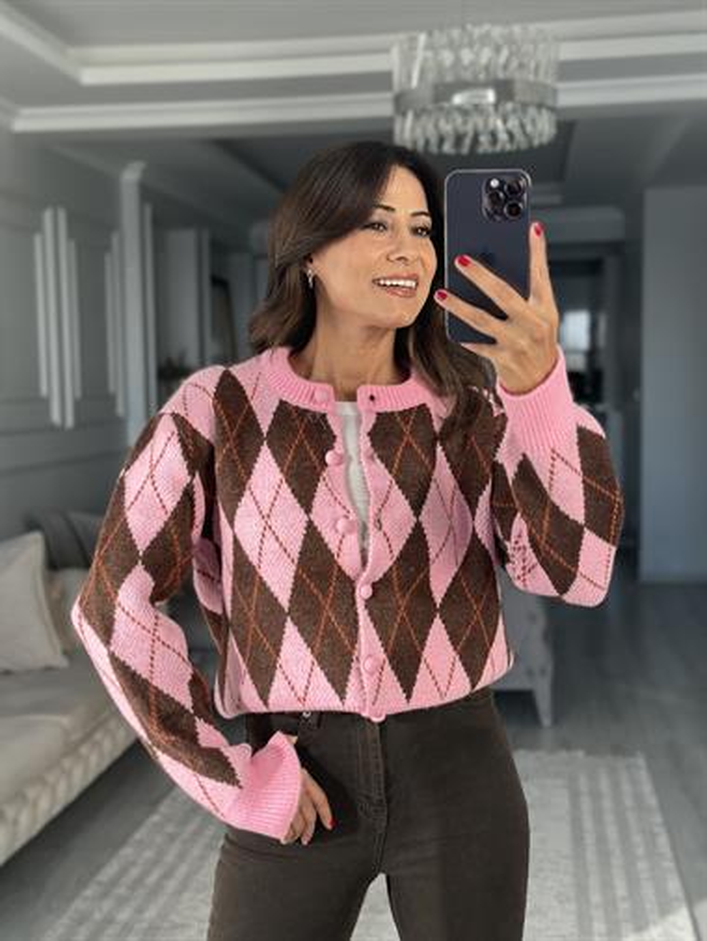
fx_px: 1306
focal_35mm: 48
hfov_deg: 30.3
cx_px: 354
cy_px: 470
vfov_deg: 39.6
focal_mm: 6.86
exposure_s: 1/251
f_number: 1.78
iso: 80
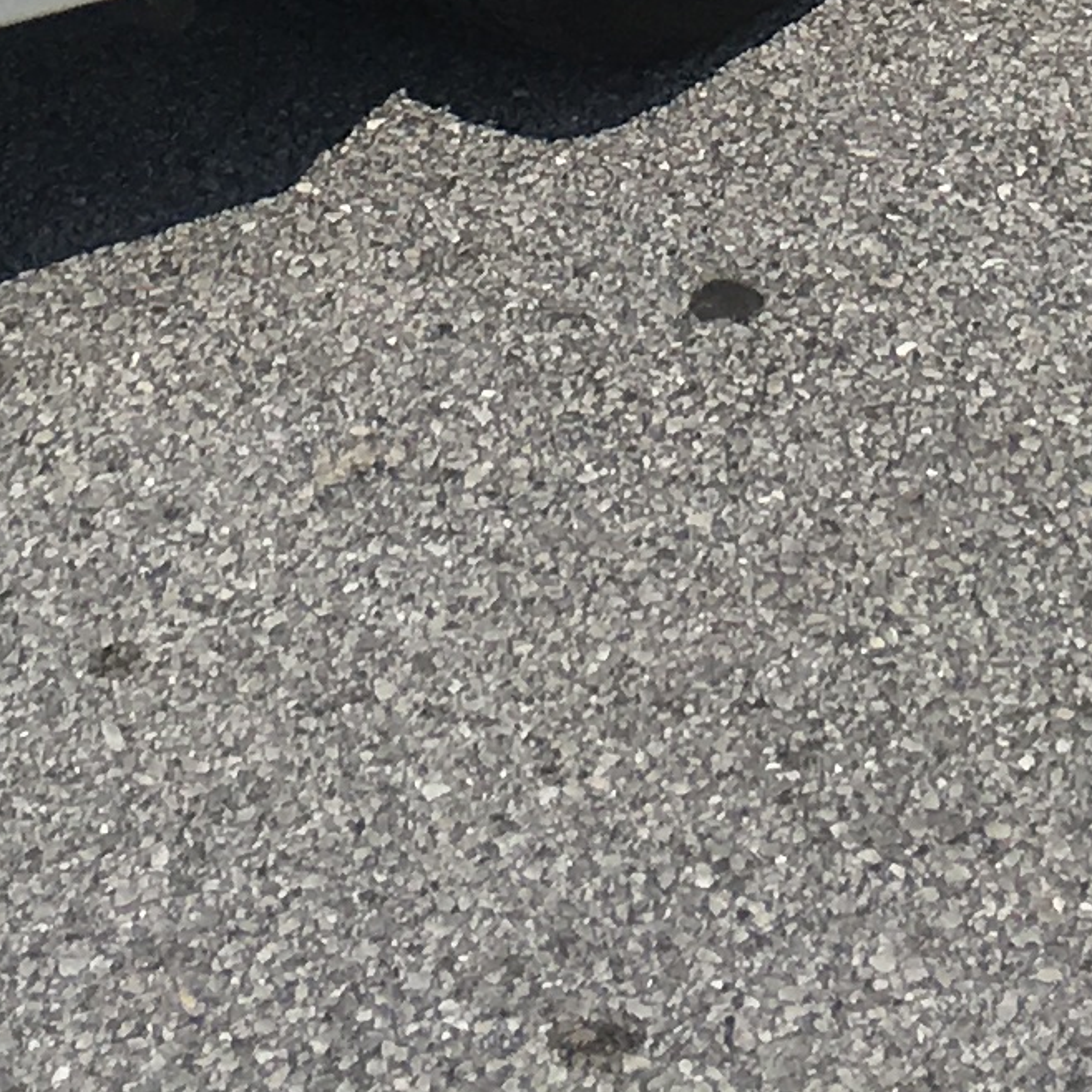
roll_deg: +2.9
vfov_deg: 9.9
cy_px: -1406
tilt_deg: -11.4
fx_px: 5603
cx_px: 770
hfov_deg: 11.1
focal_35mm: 157
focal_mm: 4.15
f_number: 2.2
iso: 25
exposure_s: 1/4274
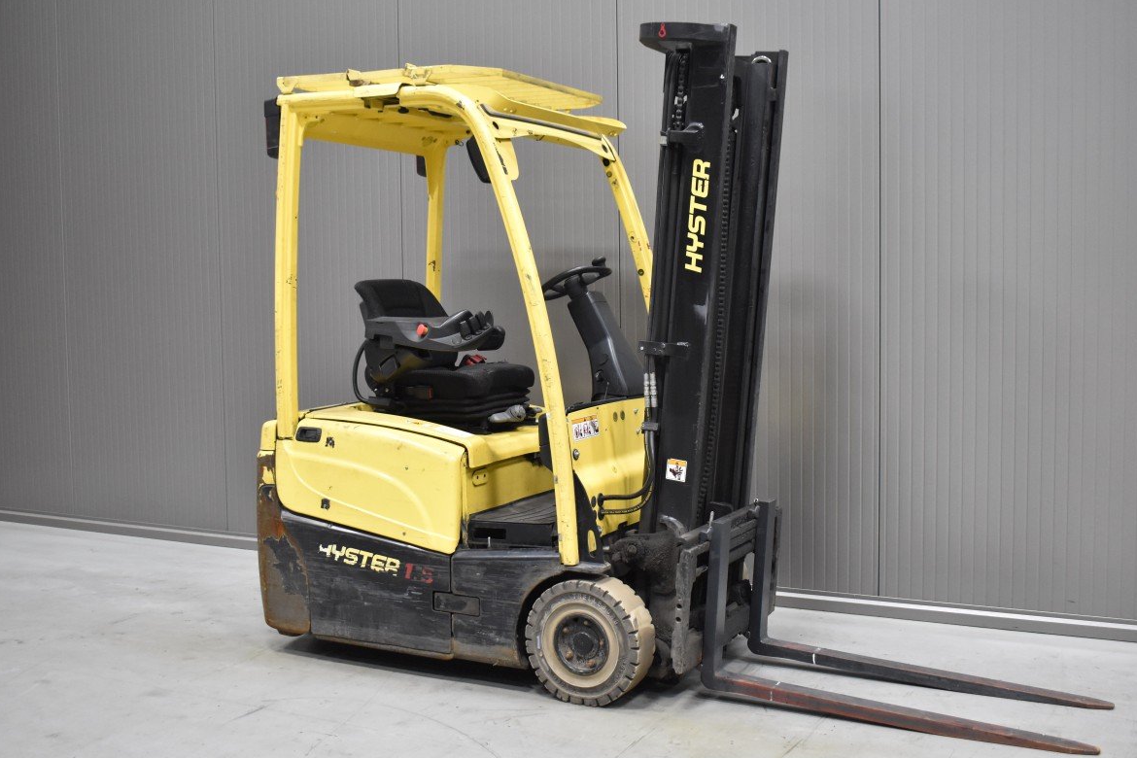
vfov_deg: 33.4
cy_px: 377
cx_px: 572
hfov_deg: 48.5
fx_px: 1263
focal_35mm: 40
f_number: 4
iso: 1600
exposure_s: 1/50
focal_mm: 26
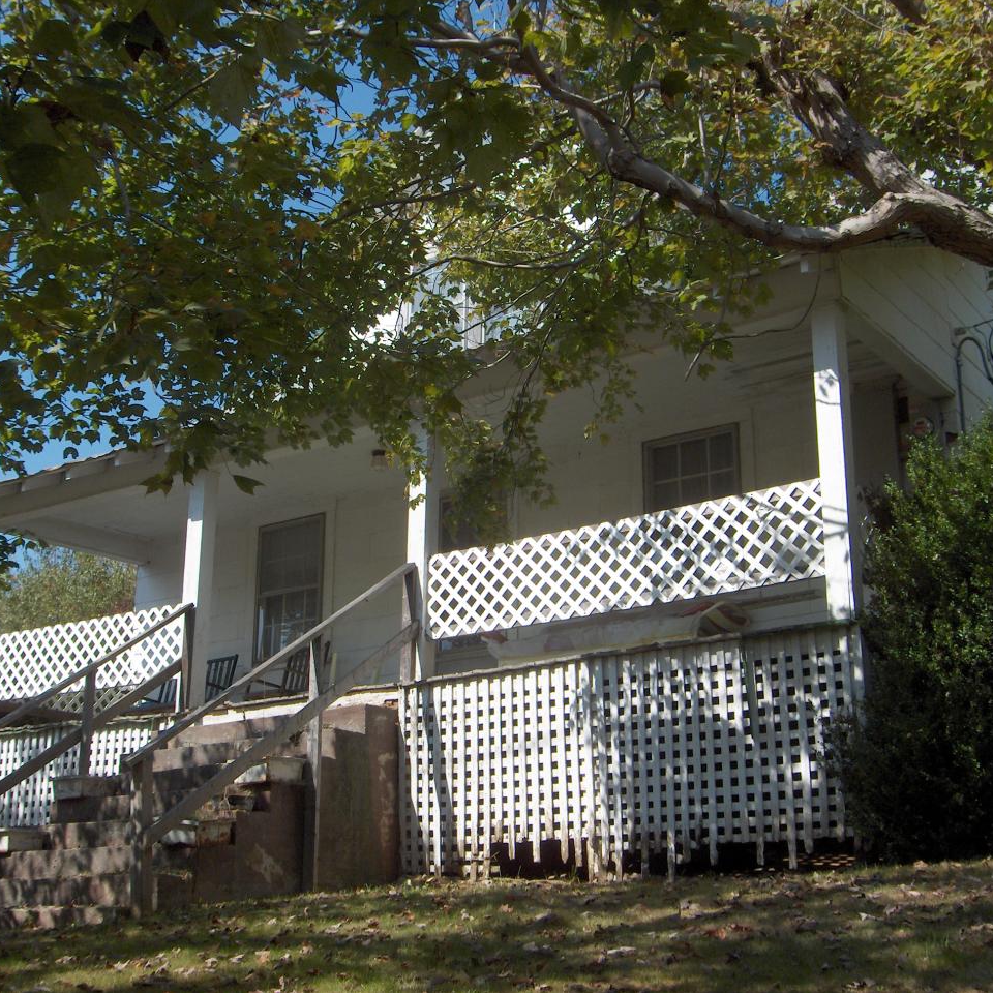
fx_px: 1493
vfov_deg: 36.8
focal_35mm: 46
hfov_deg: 36.7
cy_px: 496
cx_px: 435
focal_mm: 8
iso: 100
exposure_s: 1/521
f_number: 4.8
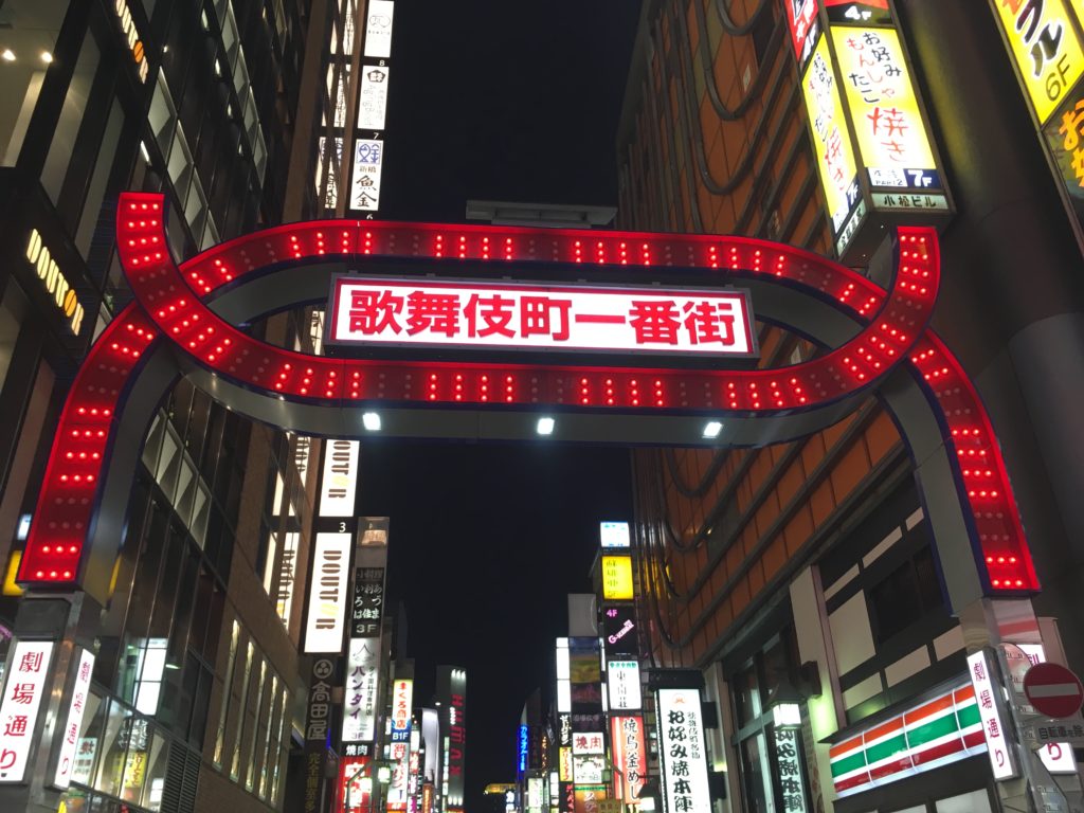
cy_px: 406
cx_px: 542
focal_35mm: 29
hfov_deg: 61.7
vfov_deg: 48.2
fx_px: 908
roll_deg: +1.5
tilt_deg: +27.6
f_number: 2.2
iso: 64
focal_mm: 4.15
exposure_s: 1/30
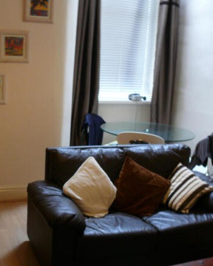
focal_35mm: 46
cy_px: 133
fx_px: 363
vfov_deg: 40.3
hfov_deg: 32.3
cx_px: 64
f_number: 2.8
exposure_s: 1/13
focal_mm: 7.4
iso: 200
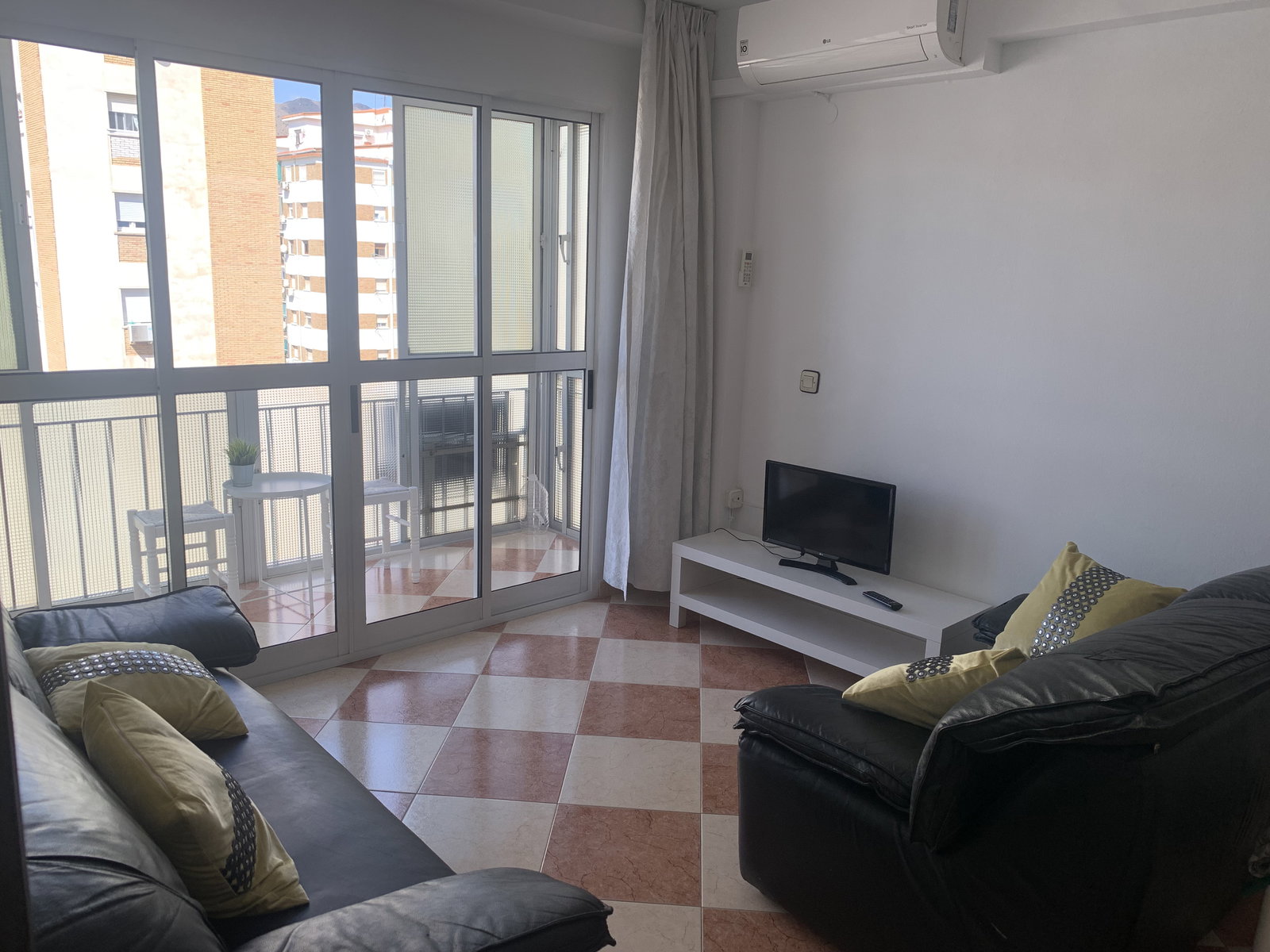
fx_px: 954
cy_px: 476
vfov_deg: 53.1
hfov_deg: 67.3
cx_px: 635
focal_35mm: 26
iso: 25
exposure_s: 1/306
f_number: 1.8
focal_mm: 4.25
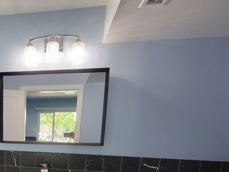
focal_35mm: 25
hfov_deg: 60.6
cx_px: 30
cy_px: 160
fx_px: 165
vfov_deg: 48.1
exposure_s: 1/60
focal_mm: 2.2
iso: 320
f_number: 2.2
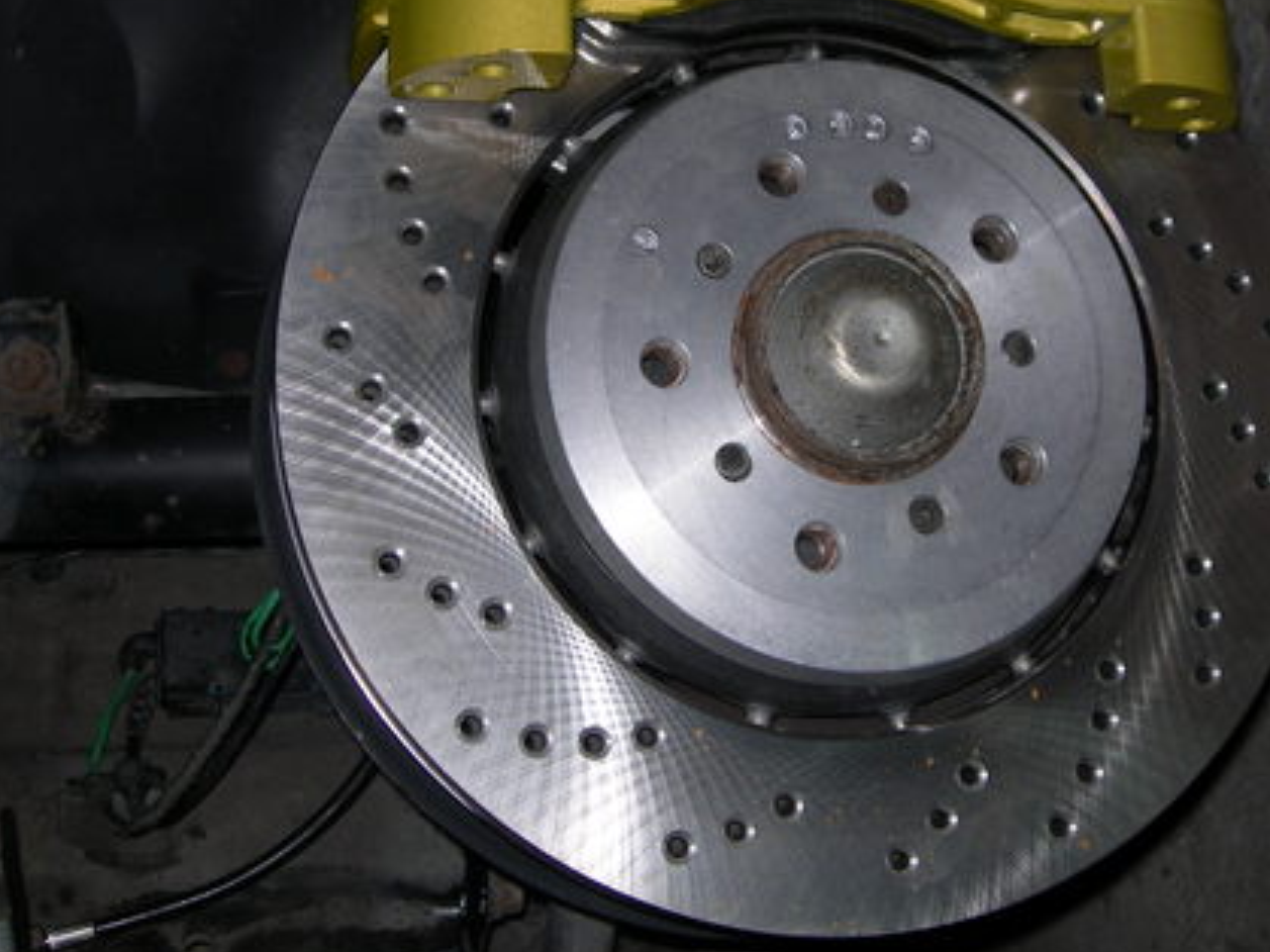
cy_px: 315
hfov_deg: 33.2
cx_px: 740
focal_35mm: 58
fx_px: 2127
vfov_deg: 25.1
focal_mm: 7.8
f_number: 2.8
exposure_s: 1/60.1
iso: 50
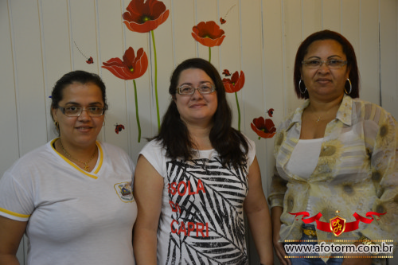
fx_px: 464
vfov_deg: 31.9
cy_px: 132
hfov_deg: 46.4
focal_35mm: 42
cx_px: 199
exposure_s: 1/60
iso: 500
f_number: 4
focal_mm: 28
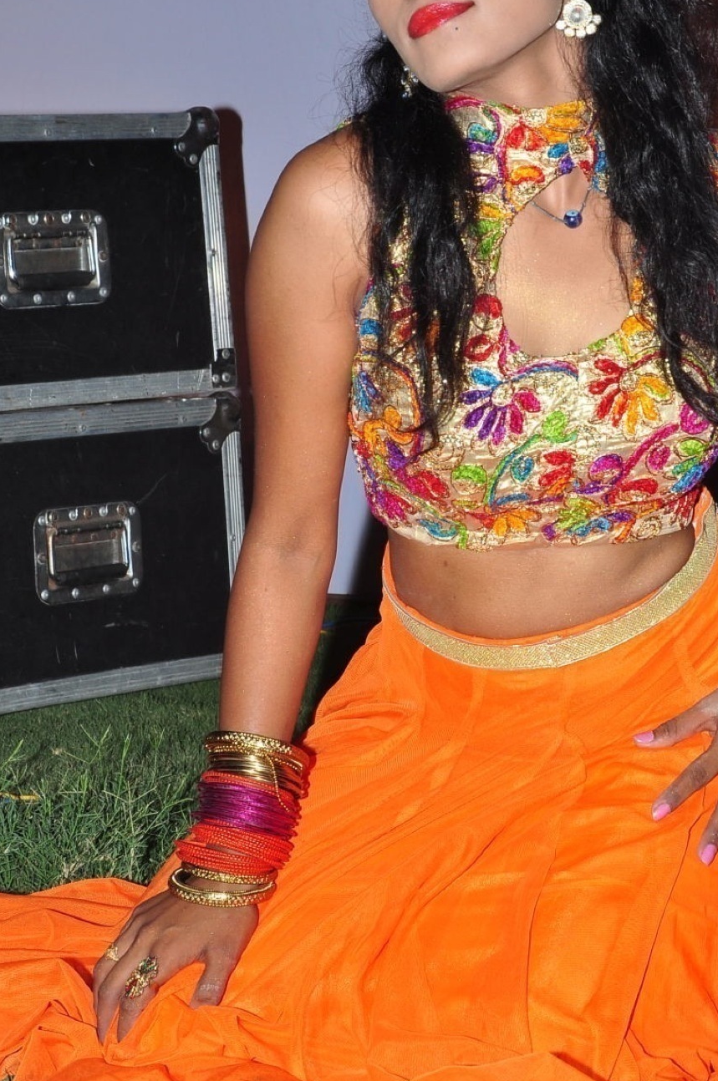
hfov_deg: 12.5
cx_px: 483
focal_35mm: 109
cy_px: 456
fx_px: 3270
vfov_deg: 18.8
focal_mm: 52
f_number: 11
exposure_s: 1/125
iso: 400
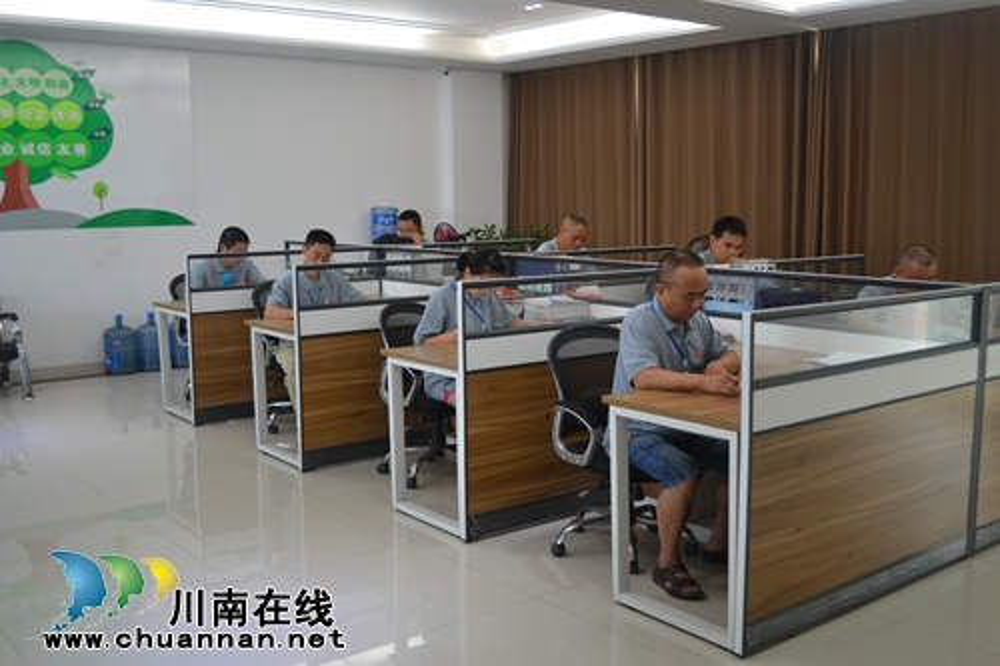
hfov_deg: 53.1
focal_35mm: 36
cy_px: 333
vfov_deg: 36.8
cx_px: 500
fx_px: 1000
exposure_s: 1/40
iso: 400
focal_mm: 24
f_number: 4
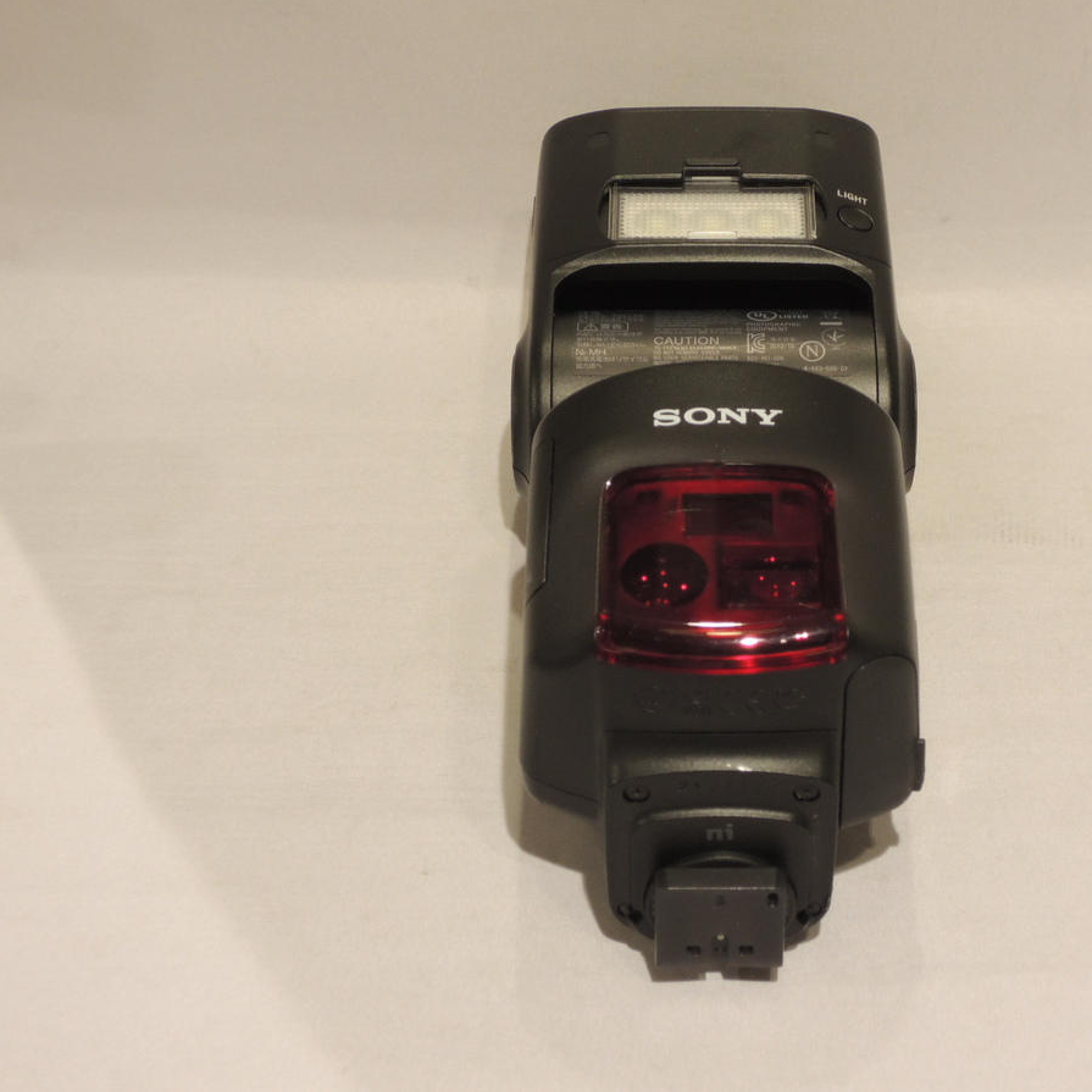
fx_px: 2962
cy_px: 544
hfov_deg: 20.8
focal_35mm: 83
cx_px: 692
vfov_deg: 20.9
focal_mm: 12.5
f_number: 4.5
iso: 320
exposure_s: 1/100
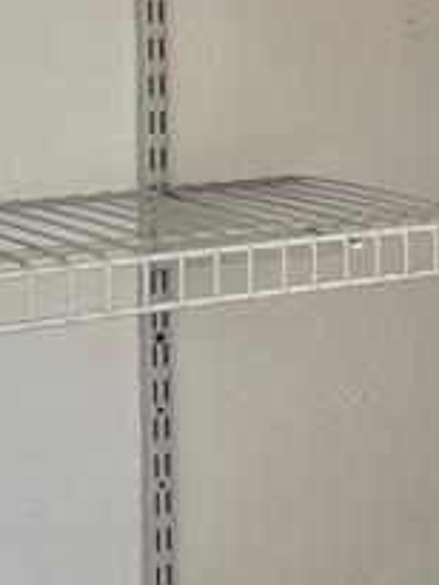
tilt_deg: -1.5
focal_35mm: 90
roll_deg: -0.4
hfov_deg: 16.3
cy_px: 66
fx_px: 1520
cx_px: 362
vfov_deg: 21.3
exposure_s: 1/121
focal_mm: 6.76
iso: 200
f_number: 1.78
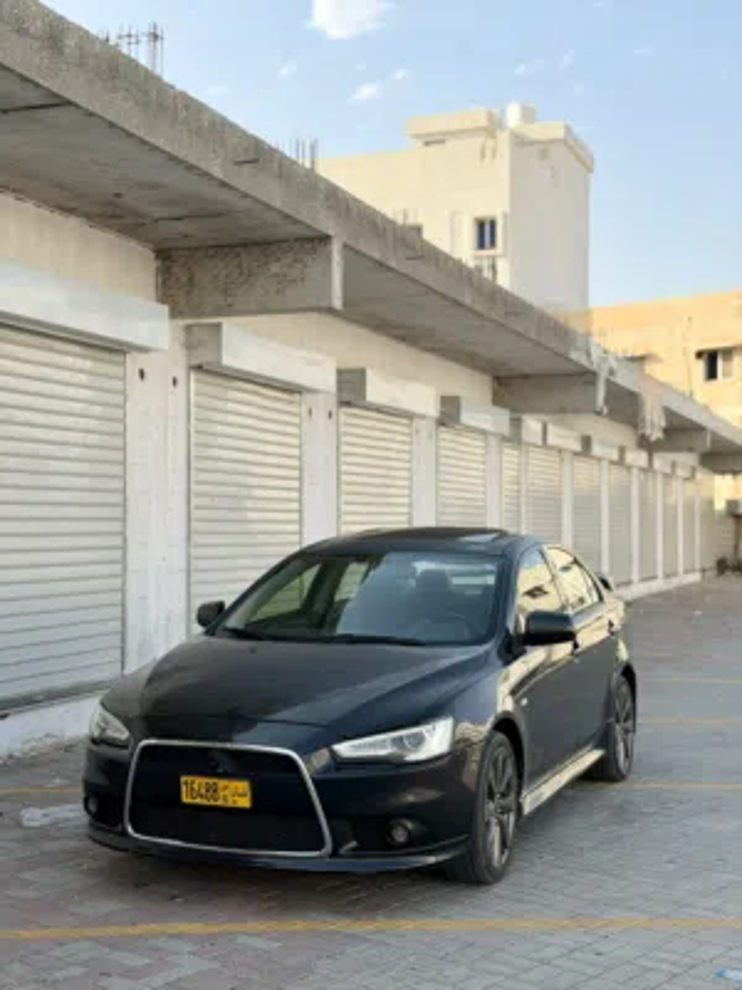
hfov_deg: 30.3
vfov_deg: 39.7
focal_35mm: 48
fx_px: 1372
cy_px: 495
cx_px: 371
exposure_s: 1/2273
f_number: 1.78
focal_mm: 6.76
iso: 64
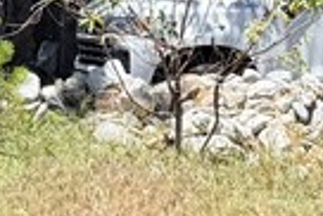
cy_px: 59
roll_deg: -0.5
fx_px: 1689
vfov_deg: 7.3
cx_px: 157
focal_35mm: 188
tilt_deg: -4.5
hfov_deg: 10.9
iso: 80
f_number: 1.78
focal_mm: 6.76
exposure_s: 1/2370
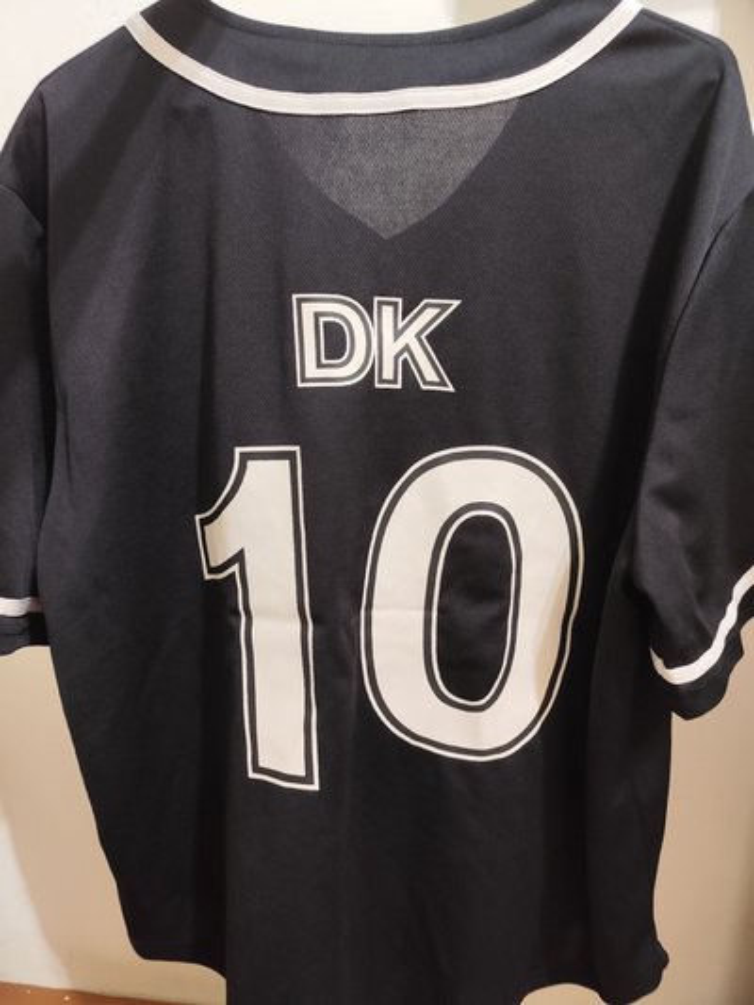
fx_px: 668
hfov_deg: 58.9
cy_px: 502
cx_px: 377
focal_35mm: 23
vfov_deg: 73.9
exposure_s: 1/20
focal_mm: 6.14
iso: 1000
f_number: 1.65
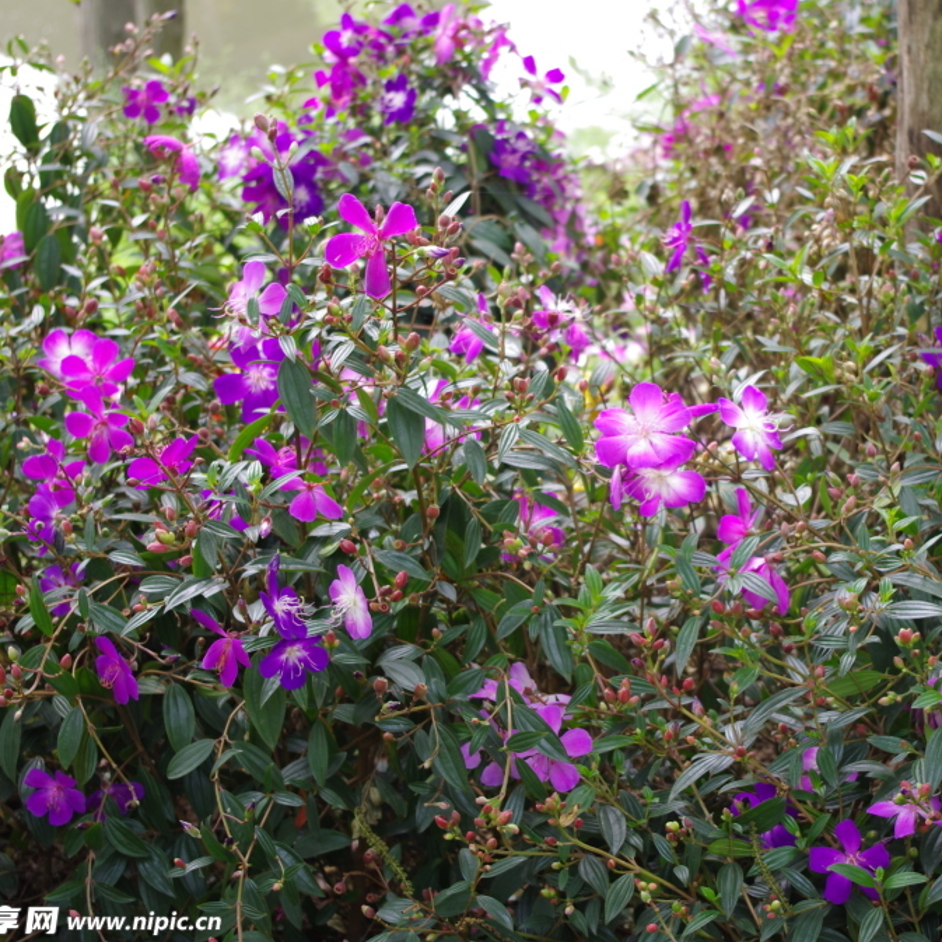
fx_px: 2863
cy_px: 470
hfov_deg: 18.6
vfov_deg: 18.7
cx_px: 642
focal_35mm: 93
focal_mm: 47.5
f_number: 5.6
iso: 100
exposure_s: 1/25
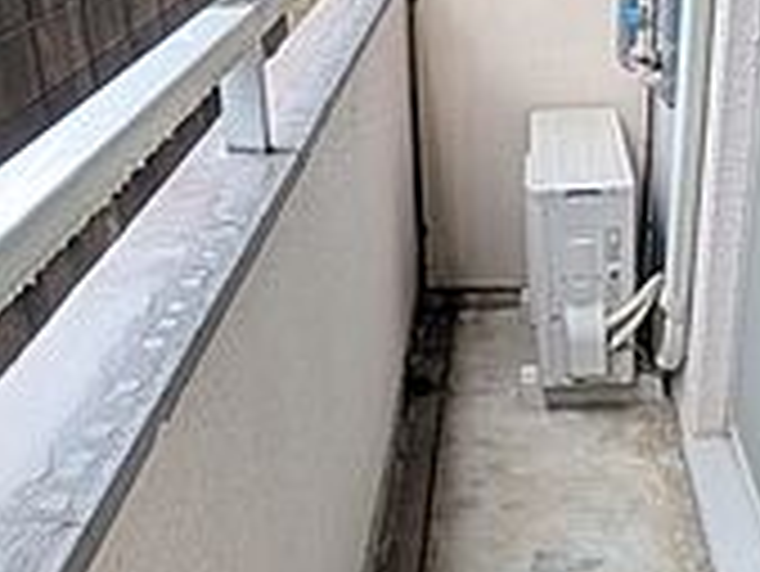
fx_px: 1164
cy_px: 396
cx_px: 495
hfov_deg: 35.9
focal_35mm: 53
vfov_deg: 27.3
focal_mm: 1.83
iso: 50
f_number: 2.2
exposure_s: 1/123
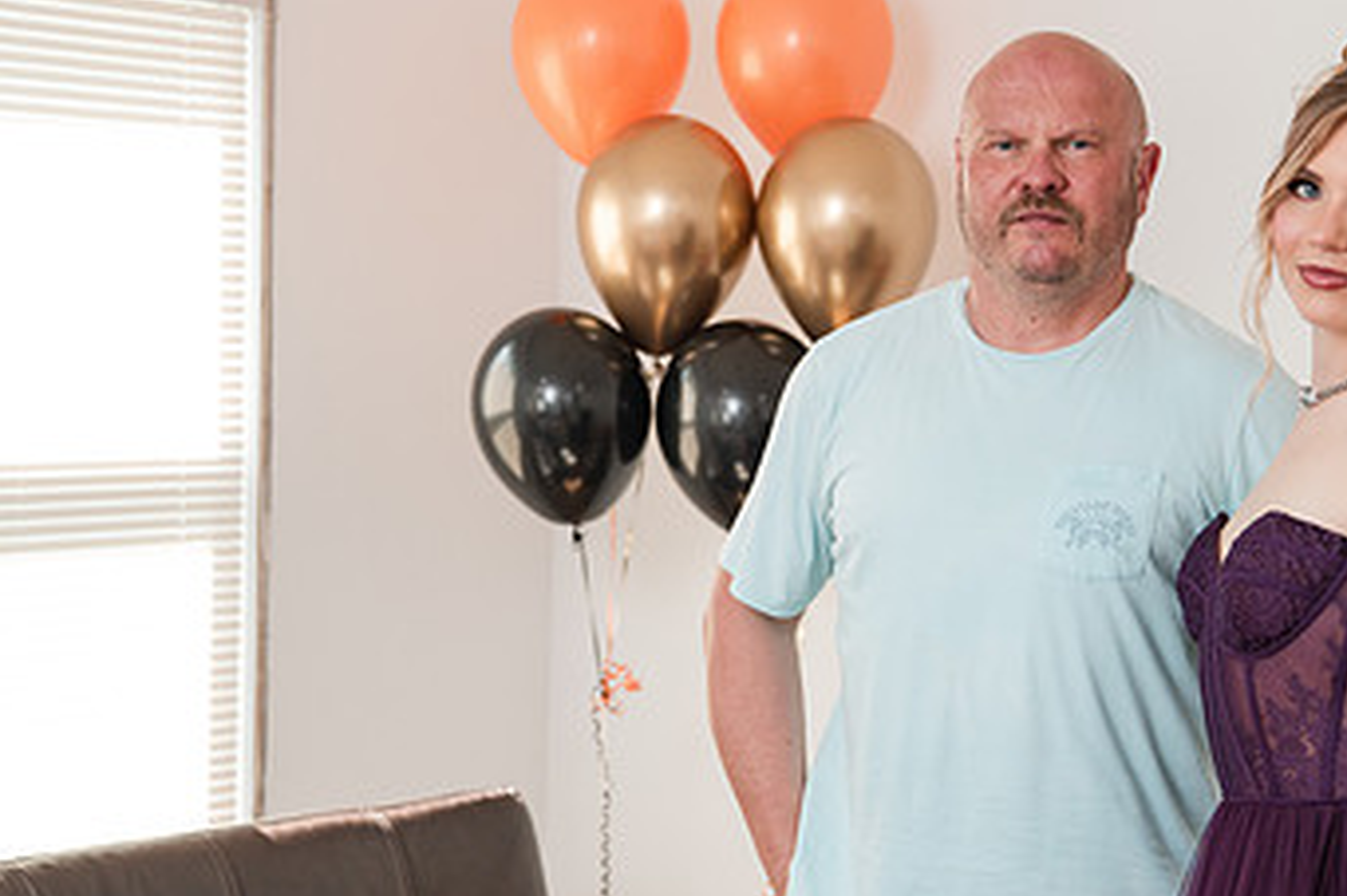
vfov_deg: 14.1
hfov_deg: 21.0
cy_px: 535
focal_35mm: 97
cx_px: 762
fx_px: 3627
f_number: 3.2
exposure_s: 1/250
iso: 640
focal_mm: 57
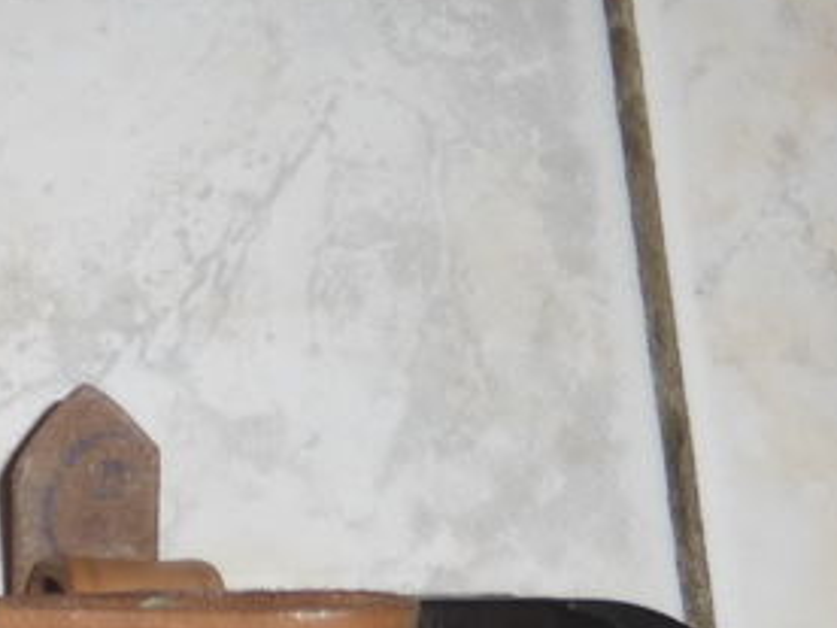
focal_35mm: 87
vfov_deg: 16.0
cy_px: 849
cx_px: -367
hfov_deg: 19.9
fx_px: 2104
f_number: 3.3
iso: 100
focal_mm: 4.3
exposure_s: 1/4
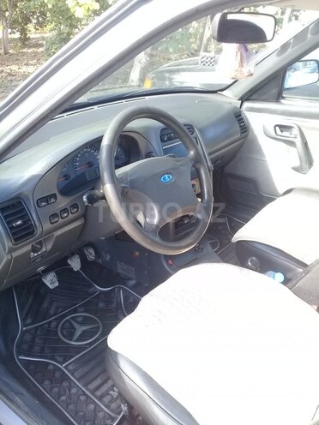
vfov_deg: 58.4
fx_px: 381
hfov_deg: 45.4
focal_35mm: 31
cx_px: 160
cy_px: 212
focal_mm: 3.3
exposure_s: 1/100
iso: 80
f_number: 2.2
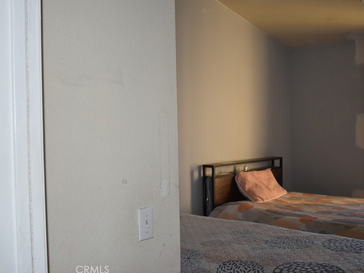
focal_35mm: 40
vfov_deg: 36.0
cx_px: 173
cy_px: 135
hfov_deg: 46.8
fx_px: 421
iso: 1000
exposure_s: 1/125
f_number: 3.8
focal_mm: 24
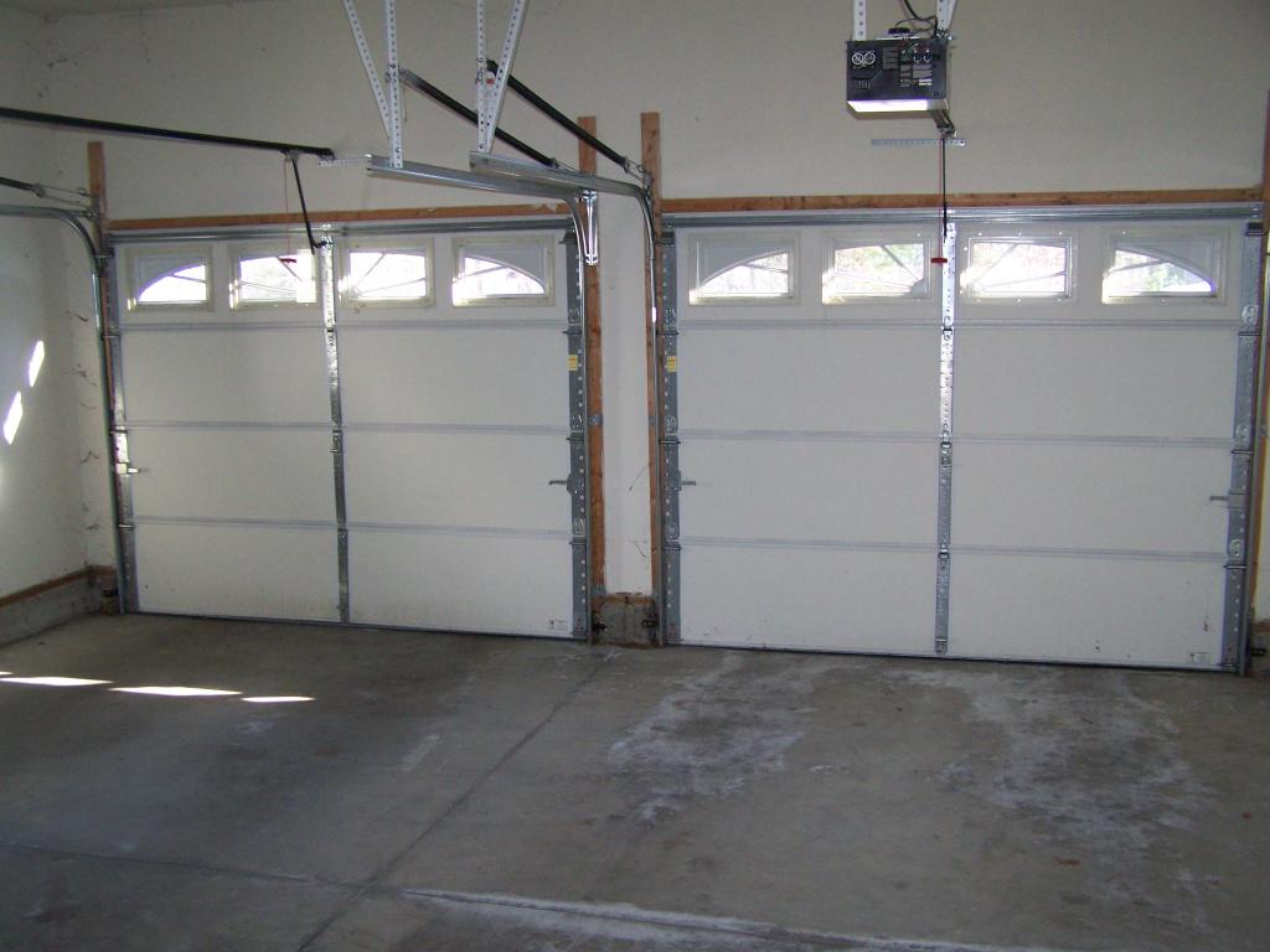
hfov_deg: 49.0
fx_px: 1394
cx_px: 635
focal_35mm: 38
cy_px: 476
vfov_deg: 37.7
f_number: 2.8
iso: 160
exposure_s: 1/60
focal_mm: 6.3
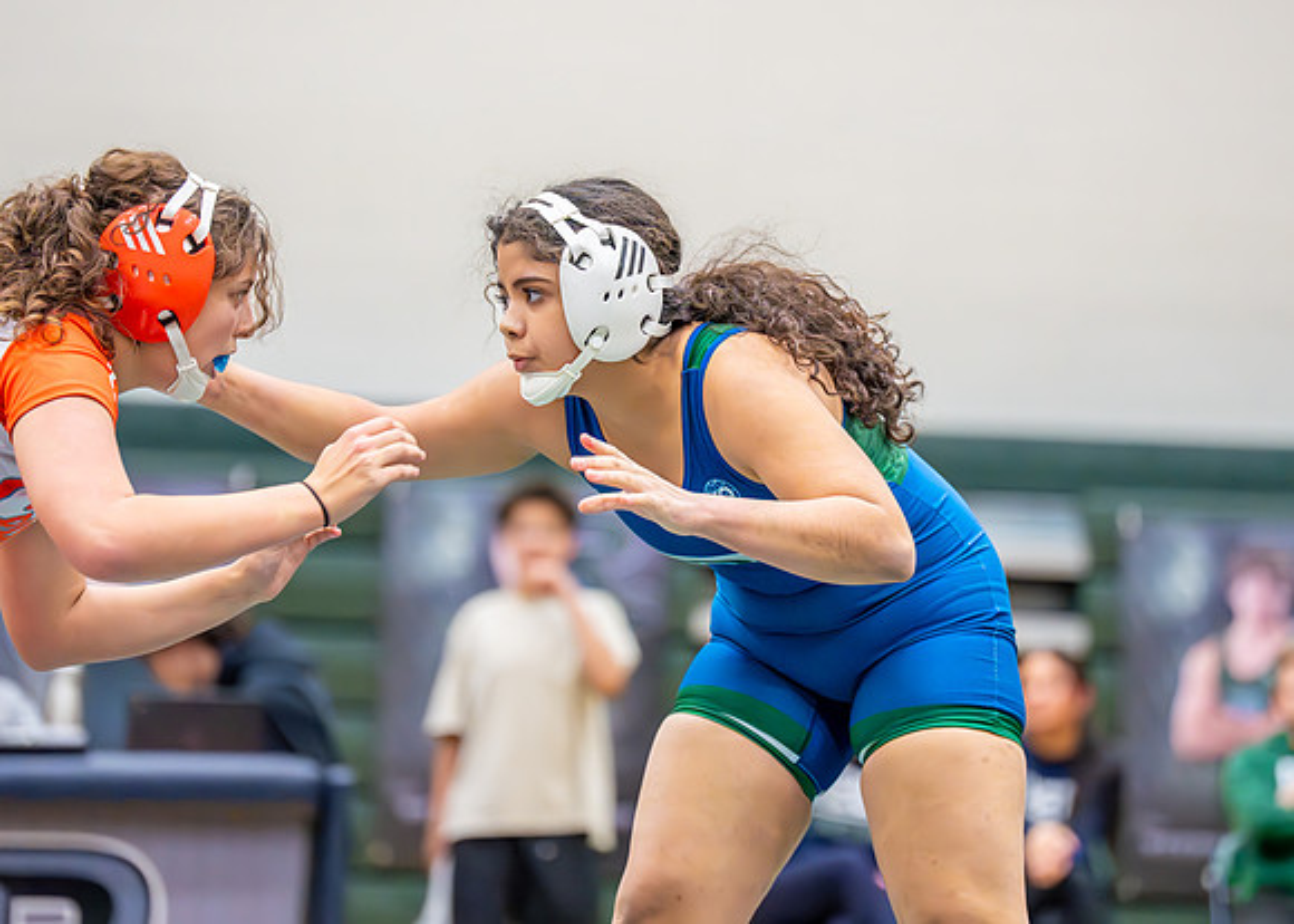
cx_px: 656
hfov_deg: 11.5
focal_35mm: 176
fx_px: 6452
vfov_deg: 8.2
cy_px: 393
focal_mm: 145
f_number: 2.8
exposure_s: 1/1000
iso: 6400
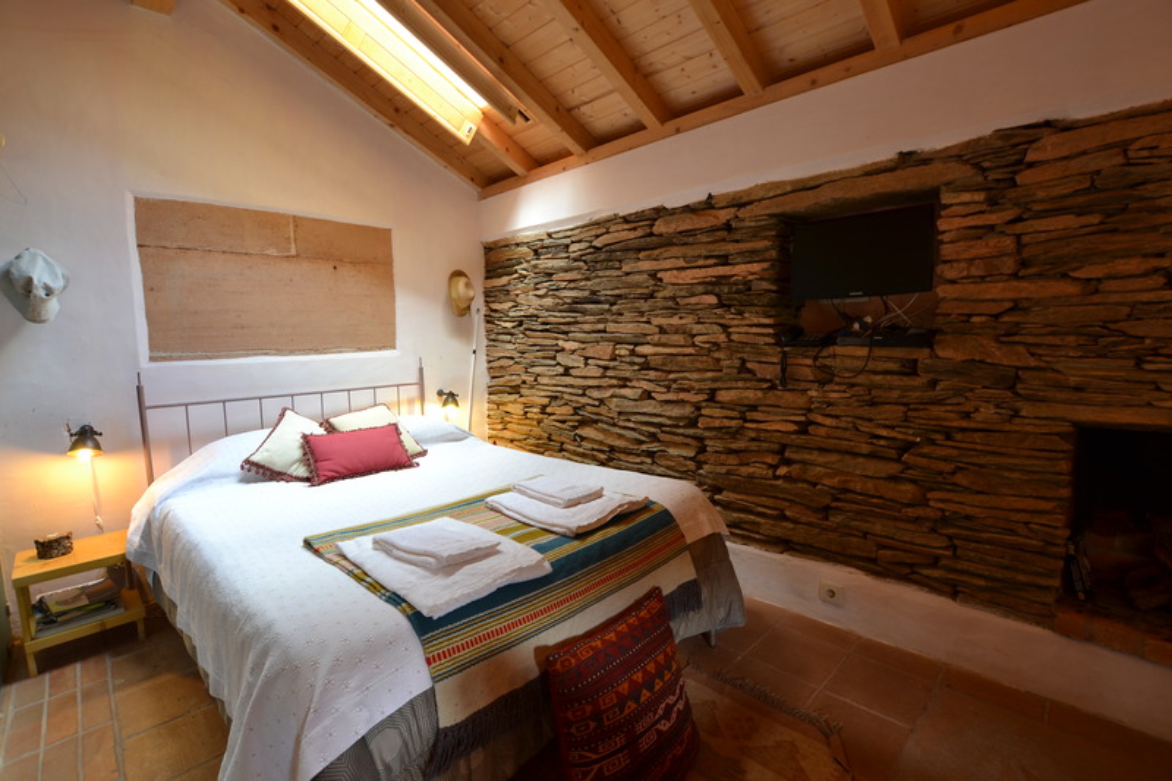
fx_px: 488
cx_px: 586
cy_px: 390
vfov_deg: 77.3
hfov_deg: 100.4
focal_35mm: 15
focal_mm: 10
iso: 100
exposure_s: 1/4
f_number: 5
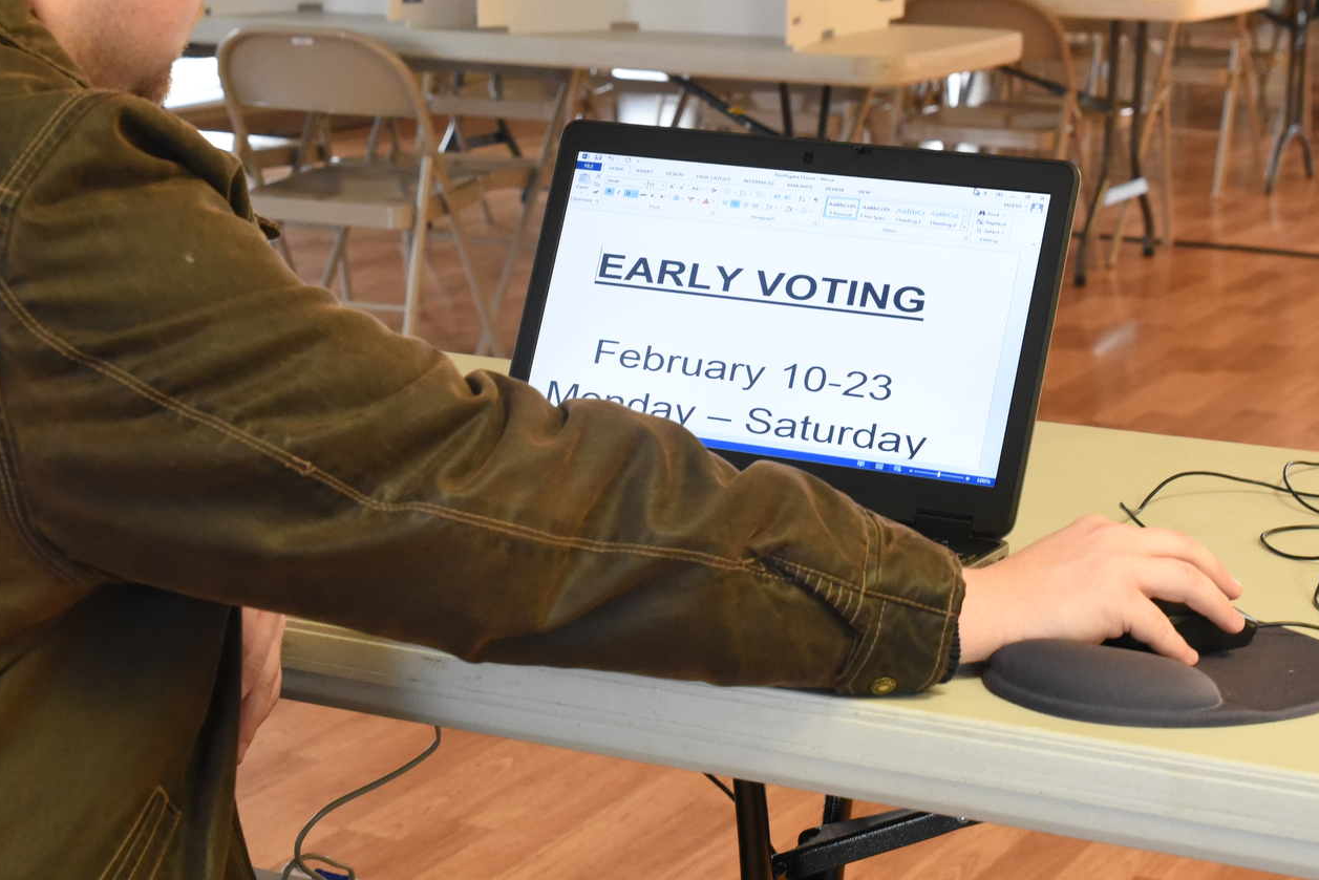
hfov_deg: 24.2
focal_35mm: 84
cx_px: 555
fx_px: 3079
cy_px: 336
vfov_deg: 16.3
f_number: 7.1
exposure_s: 1/100
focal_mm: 44
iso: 3200
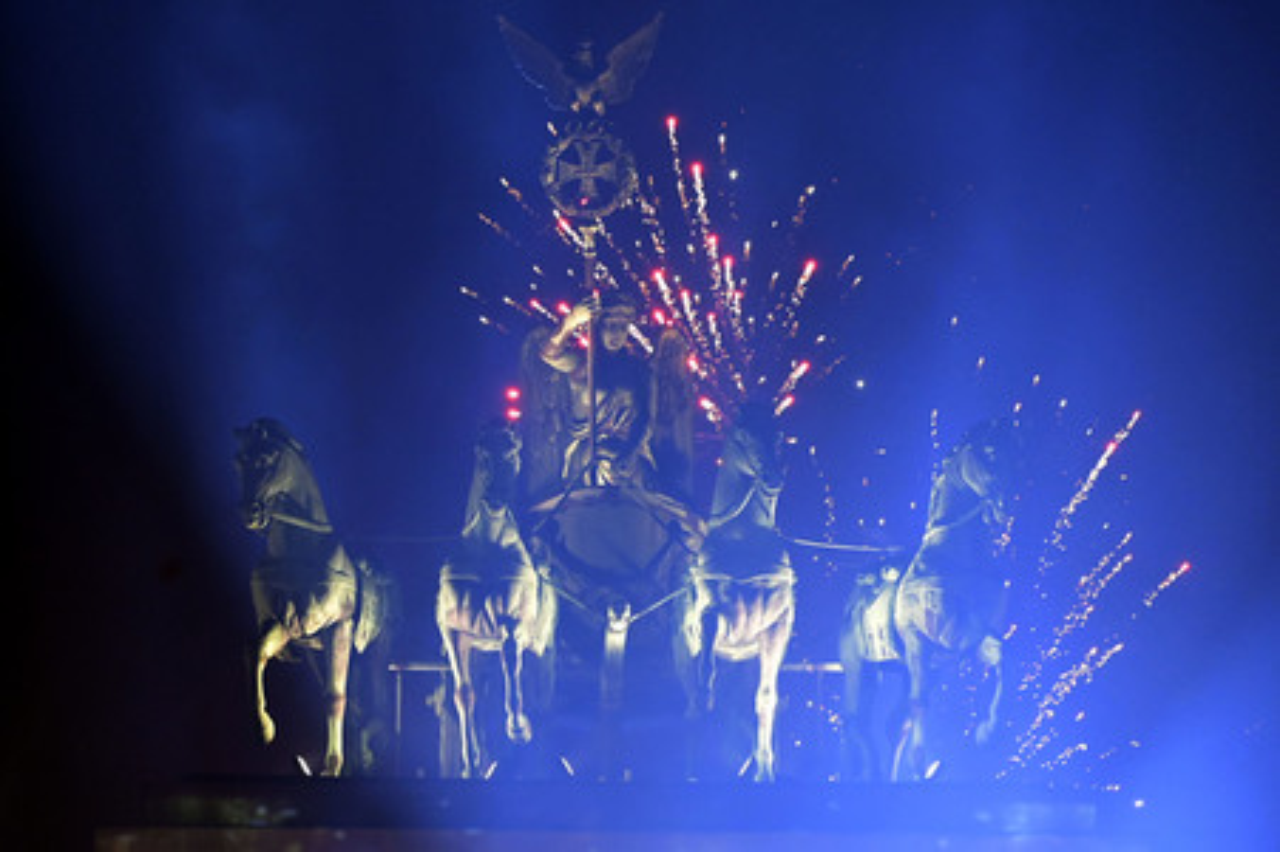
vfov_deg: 6.5
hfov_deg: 9.8
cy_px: 426
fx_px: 7461
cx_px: 640
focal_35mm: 210
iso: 12800
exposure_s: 1/200
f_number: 6.3
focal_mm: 210
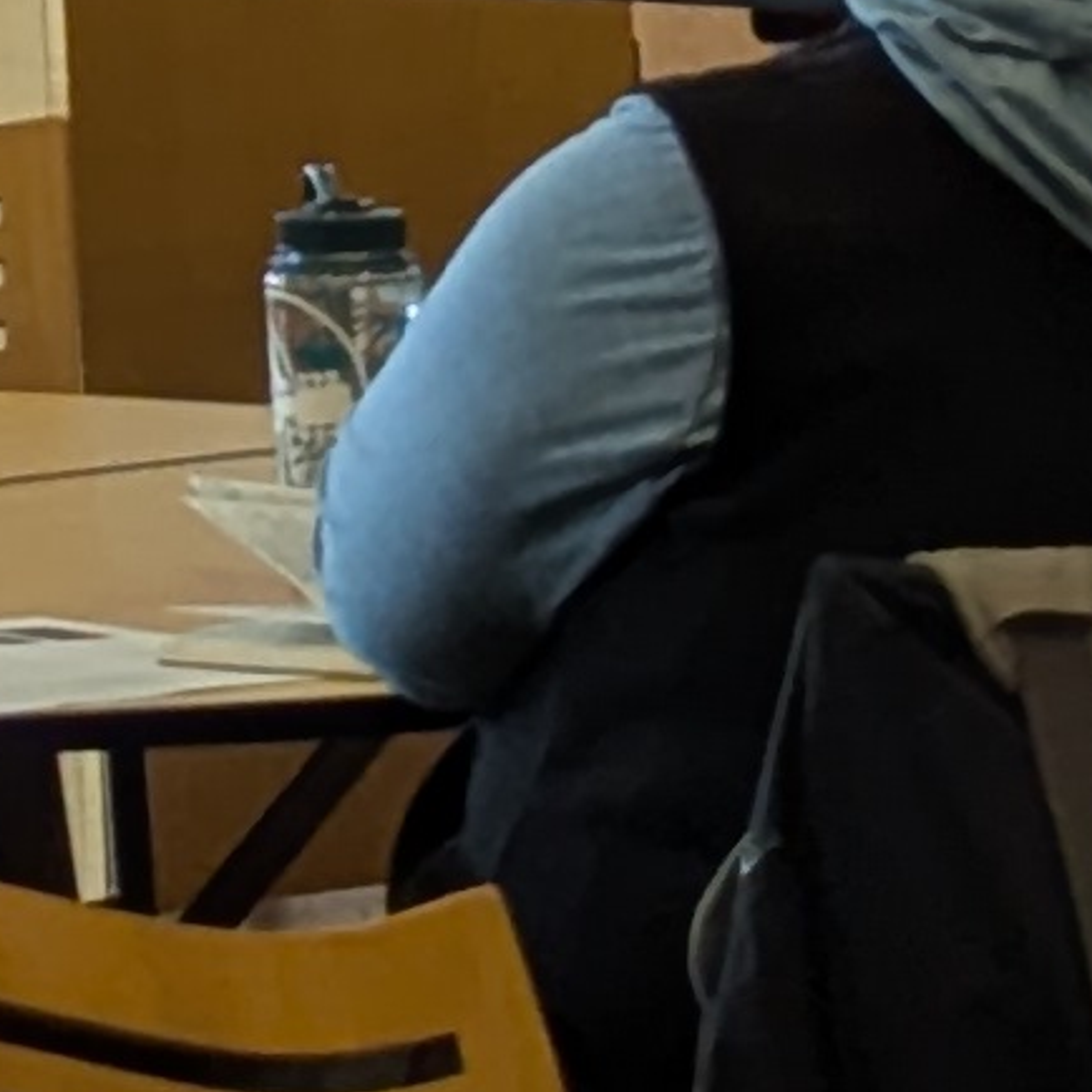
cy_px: -1965
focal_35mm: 399
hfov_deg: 4.0
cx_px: -3802
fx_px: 14240
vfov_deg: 4.3
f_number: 1.85
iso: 45
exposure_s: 1/153
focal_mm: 6.81
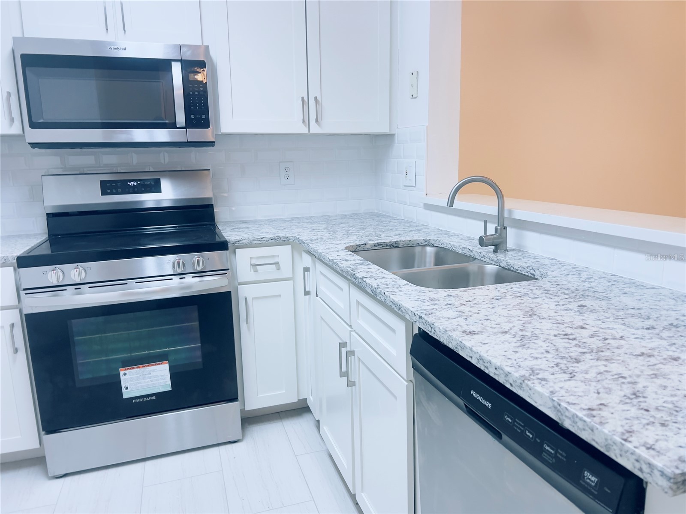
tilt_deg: -11.6
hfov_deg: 67.3
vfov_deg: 53.1
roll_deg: +1.5
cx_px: 343
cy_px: 257
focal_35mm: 26
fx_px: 515
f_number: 1.5
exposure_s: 1/60
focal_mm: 5.7
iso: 160
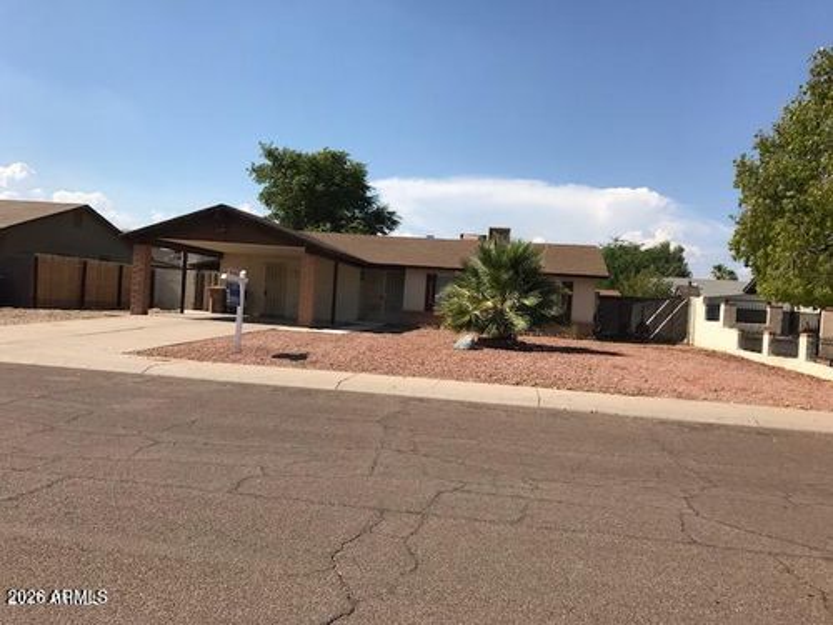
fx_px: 674
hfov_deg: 63.4
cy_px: 312
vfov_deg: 49.7
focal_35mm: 28
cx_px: 416
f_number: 1.8
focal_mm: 3.99
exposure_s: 1/3096
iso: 20
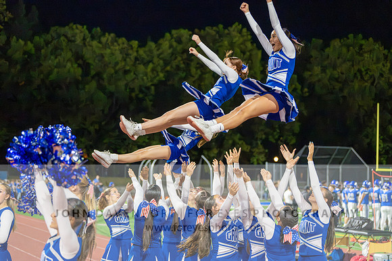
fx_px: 762
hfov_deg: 28.8
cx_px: 196
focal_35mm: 70
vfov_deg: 19.5
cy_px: 130
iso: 25600
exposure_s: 1/1000
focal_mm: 70
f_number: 2.8
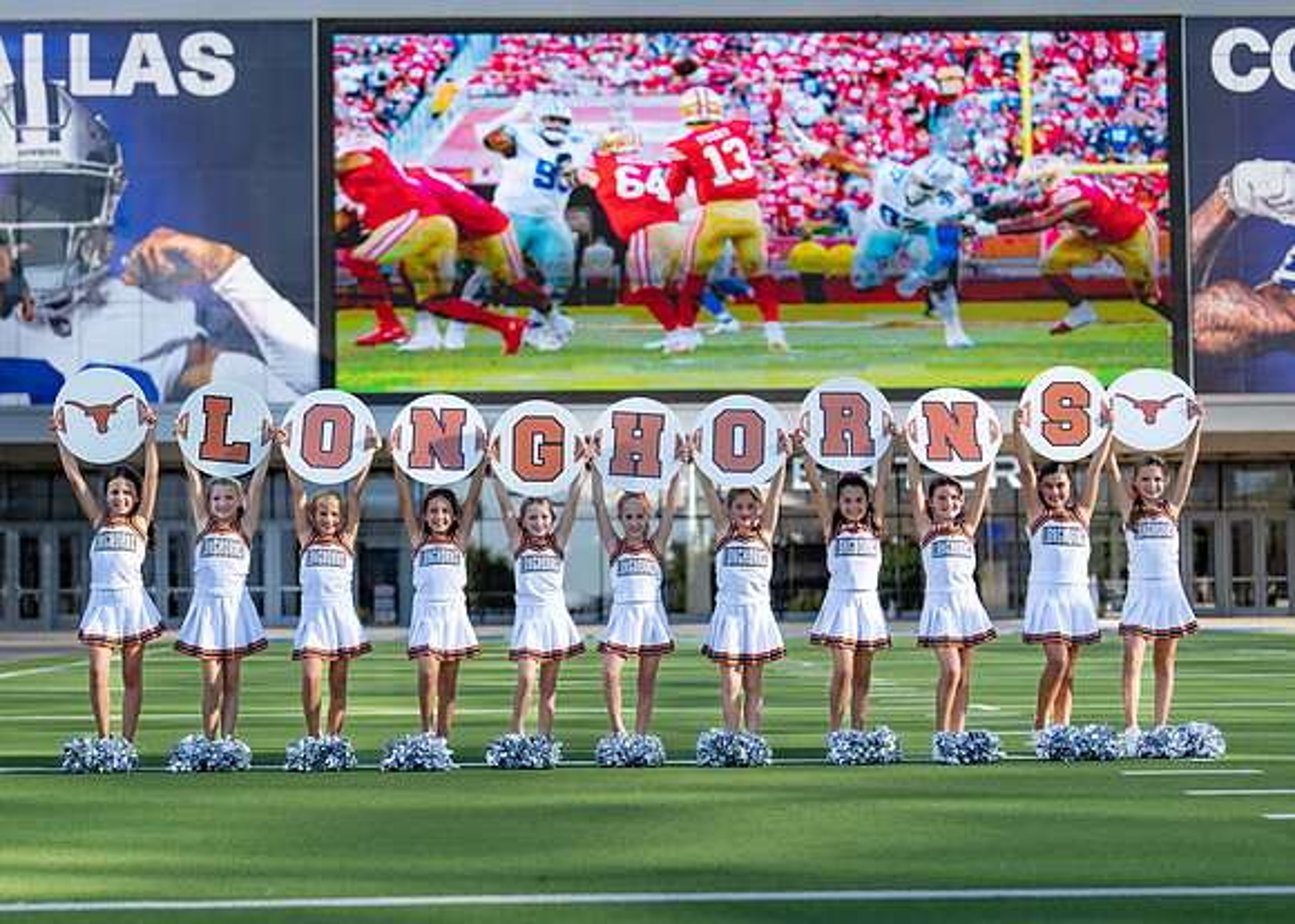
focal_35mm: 60
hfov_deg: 32.4
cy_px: 533
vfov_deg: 23.5
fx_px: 2223
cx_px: 575
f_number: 1.6
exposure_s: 1/2500
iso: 100
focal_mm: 50
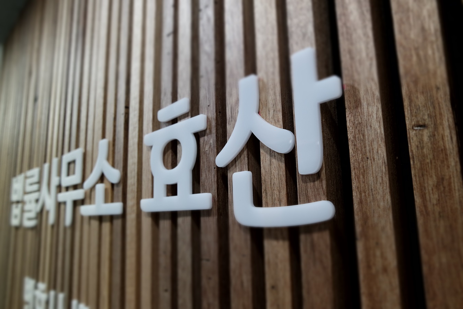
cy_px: 154
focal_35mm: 24
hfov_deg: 73.7
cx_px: 232
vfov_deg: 53.1
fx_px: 309
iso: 400
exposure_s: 1/30
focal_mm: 16
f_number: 4.5
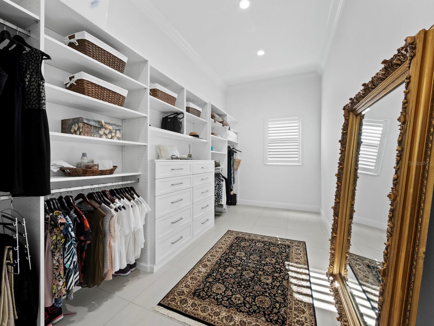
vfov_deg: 85.7
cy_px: 163
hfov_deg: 102.0
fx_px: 176
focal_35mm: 14
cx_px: 217
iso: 1250
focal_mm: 7
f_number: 9
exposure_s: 1/13
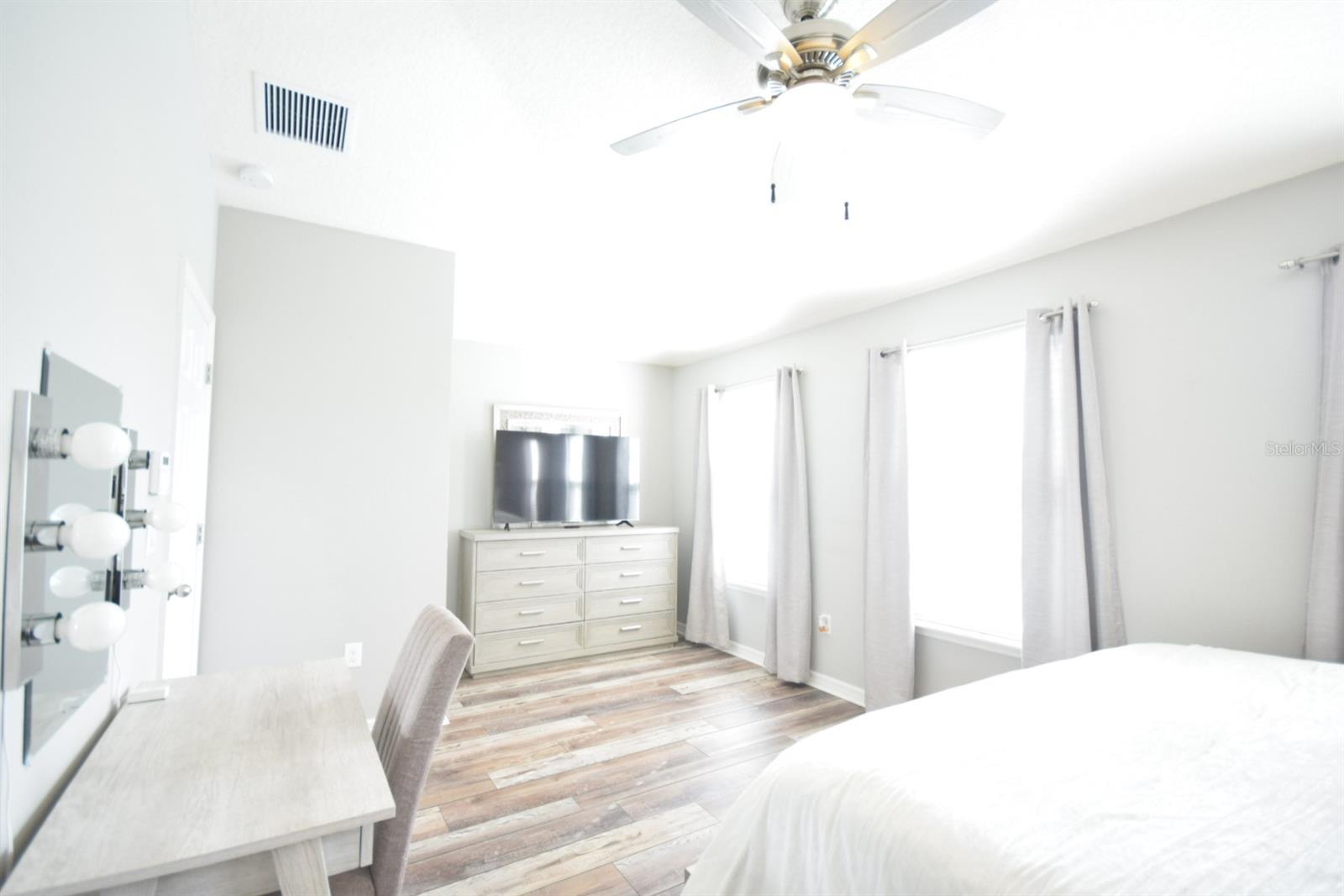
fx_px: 560
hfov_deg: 100.4
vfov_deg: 77.3
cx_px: 672
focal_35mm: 15
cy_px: 448
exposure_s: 1/60
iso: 1250
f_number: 4
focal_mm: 10
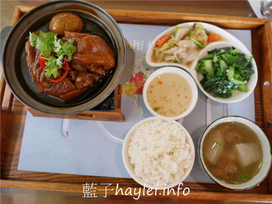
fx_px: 236
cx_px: 136
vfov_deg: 46.8
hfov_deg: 60.0
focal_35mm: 30
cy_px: 102
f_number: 1.7
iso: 200
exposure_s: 1/100
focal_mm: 15
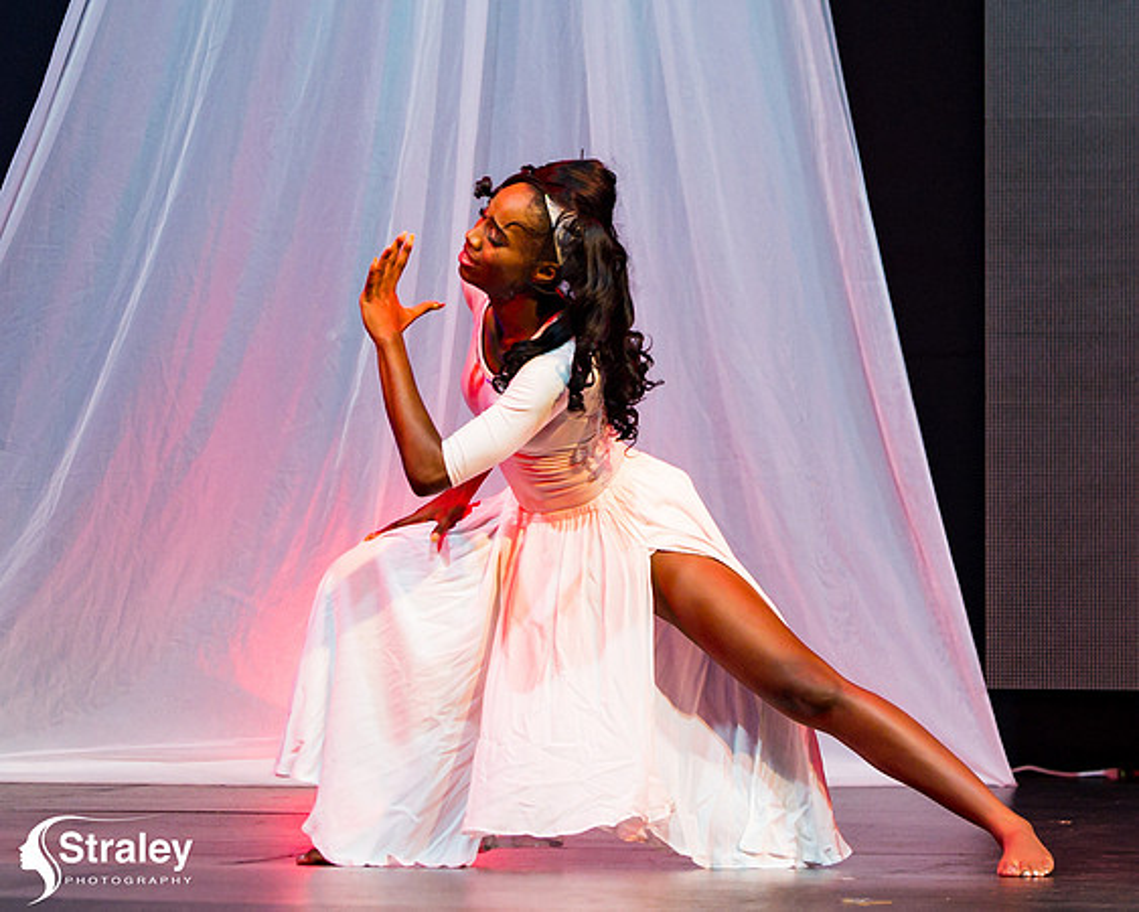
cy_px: 291
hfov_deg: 9.0
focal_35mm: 214
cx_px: 579
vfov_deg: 7.2
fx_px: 7221
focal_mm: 95
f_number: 5
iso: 3200
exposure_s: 1/160
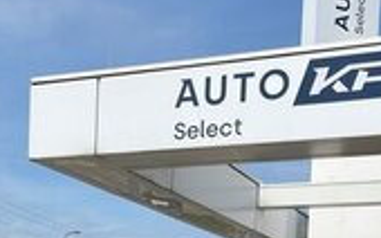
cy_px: 382
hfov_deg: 25.8
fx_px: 820
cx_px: 92
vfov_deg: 15.0
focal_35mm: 79
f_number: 1.6
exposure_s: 1/5076
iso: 50
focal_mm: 5.1
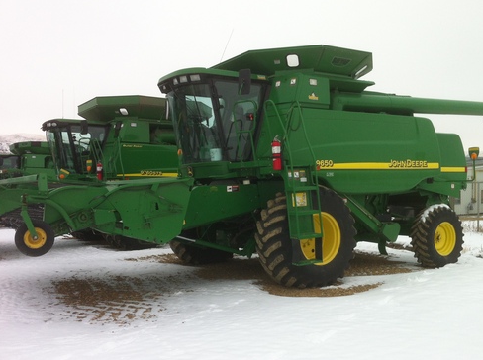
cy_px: 175
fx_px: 543
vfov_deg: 36.7
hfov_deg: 47.9
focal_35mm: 39
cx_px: 257
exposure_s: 1/628
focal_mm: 3.85
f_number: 2.8
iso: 80
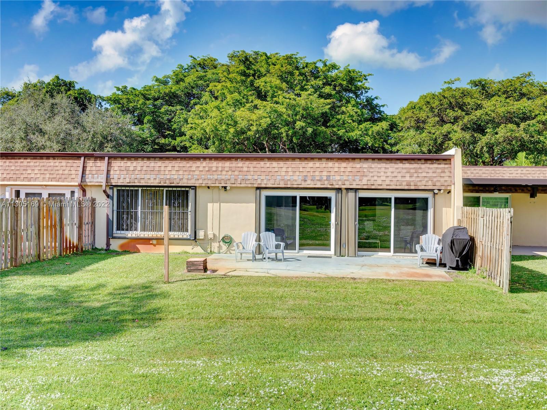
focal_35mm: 36
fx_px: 569
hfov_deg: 51.4
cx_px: 274
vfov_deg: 39.6
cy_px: 205
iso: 200
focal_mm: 18
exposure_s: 1/1600
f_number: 4
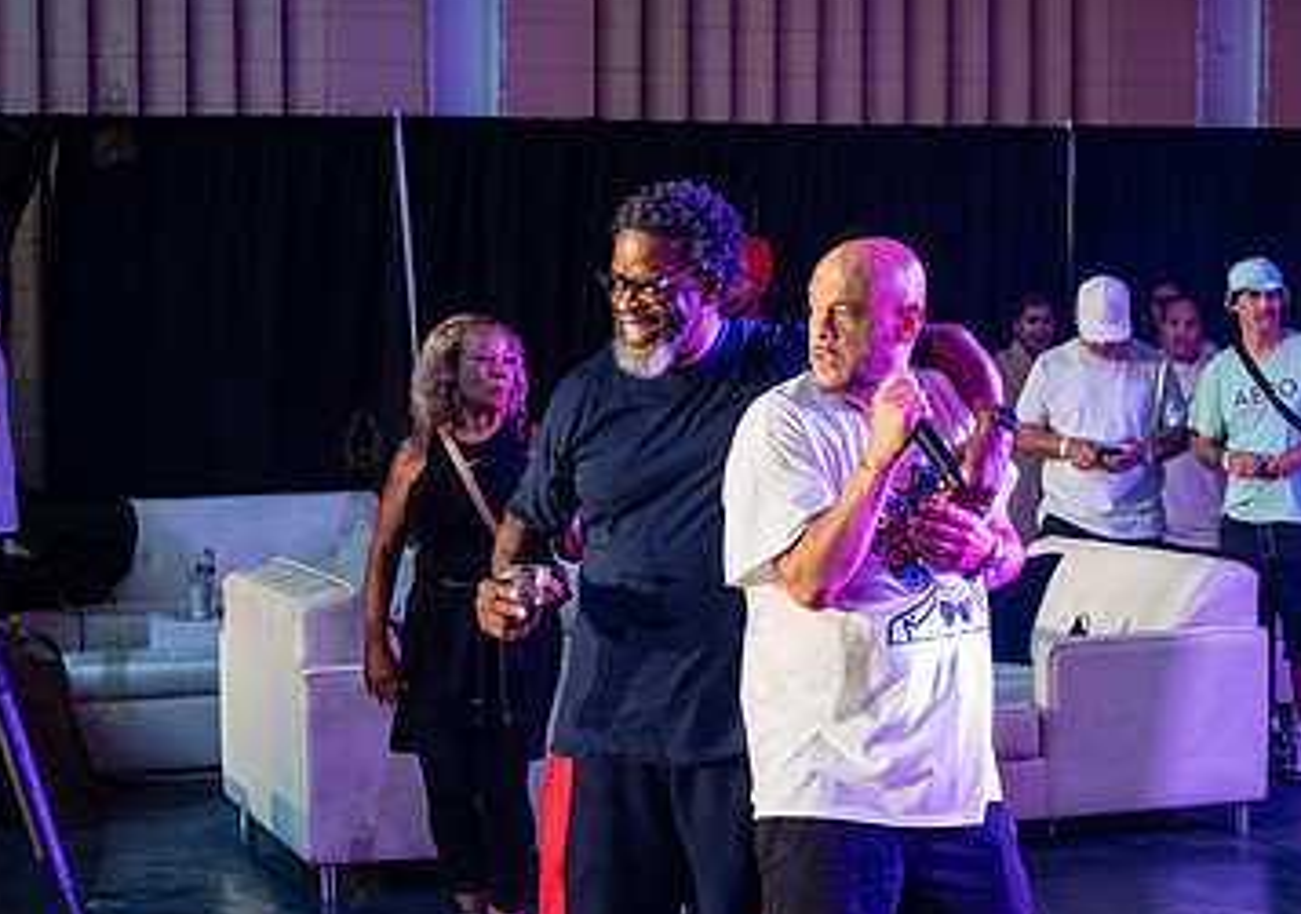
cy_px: 575
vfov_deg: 16.1
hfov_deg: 22.5
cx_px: 1028
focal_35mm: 88
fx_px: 3234
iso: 6400
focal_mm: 45
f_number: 5.6
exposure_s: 1/160
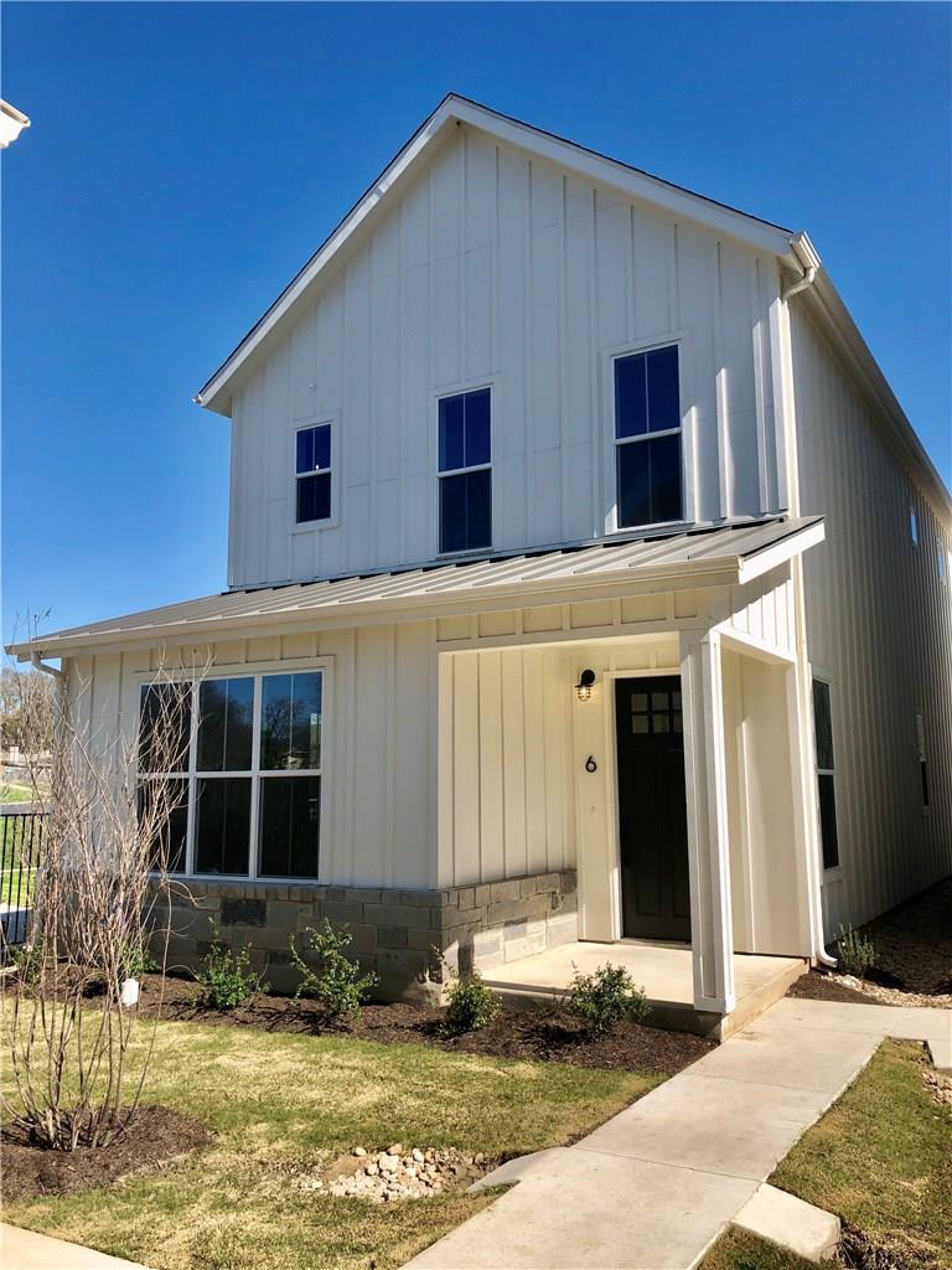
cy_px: 635
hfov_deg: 49.7
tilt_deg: +7.8
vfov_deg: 63.4
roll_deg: +1.2
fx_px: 1027
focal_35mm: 28
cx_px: 476
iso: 20
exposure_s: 1/1715
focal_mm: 3.99
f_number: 1.8
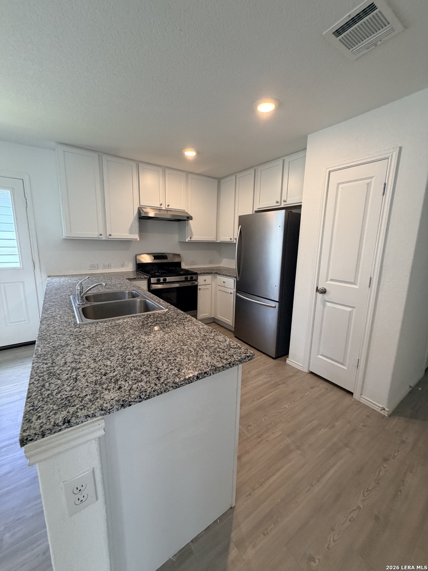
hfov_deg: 85.7
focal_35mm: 14
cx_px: 214
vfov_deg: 102.1
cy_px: 286
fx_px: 231
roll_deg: -1.1
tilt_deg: -10.4
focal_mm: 2.22
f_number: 2.2
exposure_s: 1/120
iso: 320
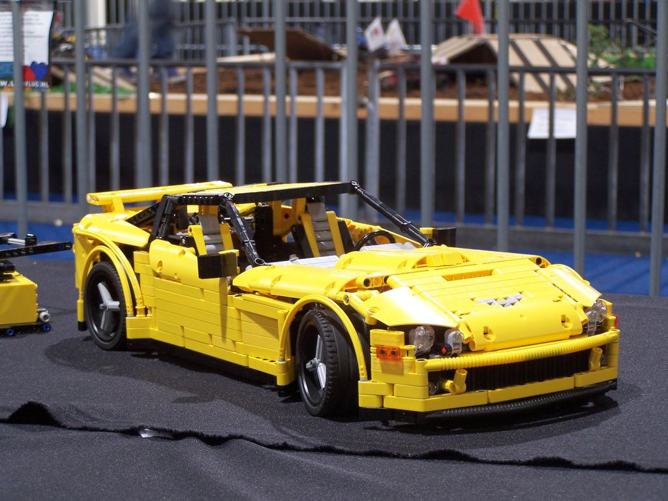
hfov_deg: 20.9
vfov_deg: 15.7
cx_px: 334
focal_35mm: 94
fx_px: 1814
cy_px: 250
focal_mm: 15.6
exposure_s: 1/4
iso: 80
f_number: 3.2
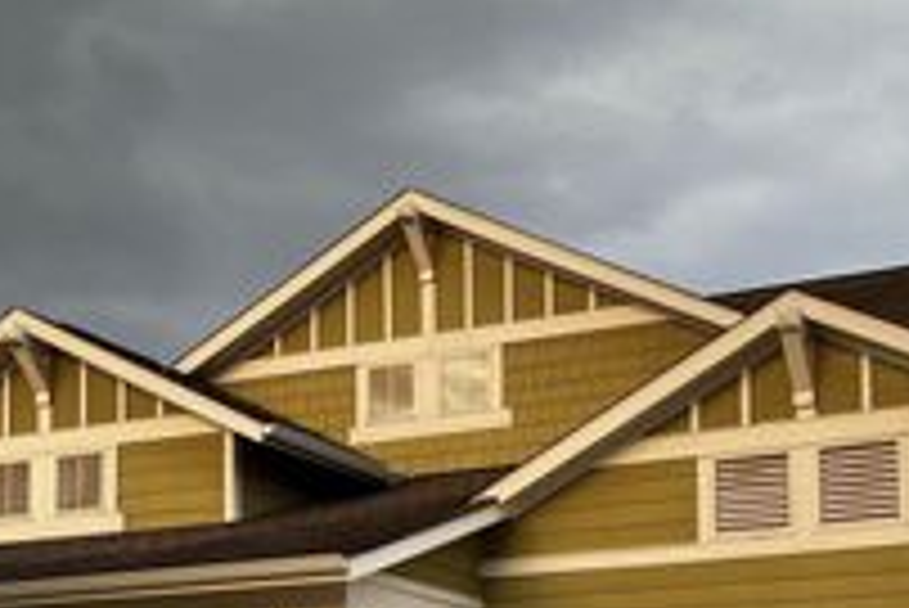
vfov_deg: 19.6
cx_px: 495
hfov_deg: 30.0
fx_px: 1693
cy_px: 646
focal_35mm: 67
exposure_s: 1/121
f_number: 1.5
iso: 50
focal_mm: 5.7
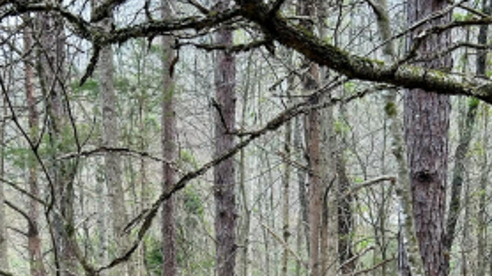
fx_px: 887
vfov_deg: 17.0
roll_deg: -0.1
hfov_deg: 31.0
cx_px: 231
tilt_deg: -7.3
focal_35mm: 68
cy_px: 327
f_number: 1.5
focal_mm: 5.7
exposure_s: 1/121
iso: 50
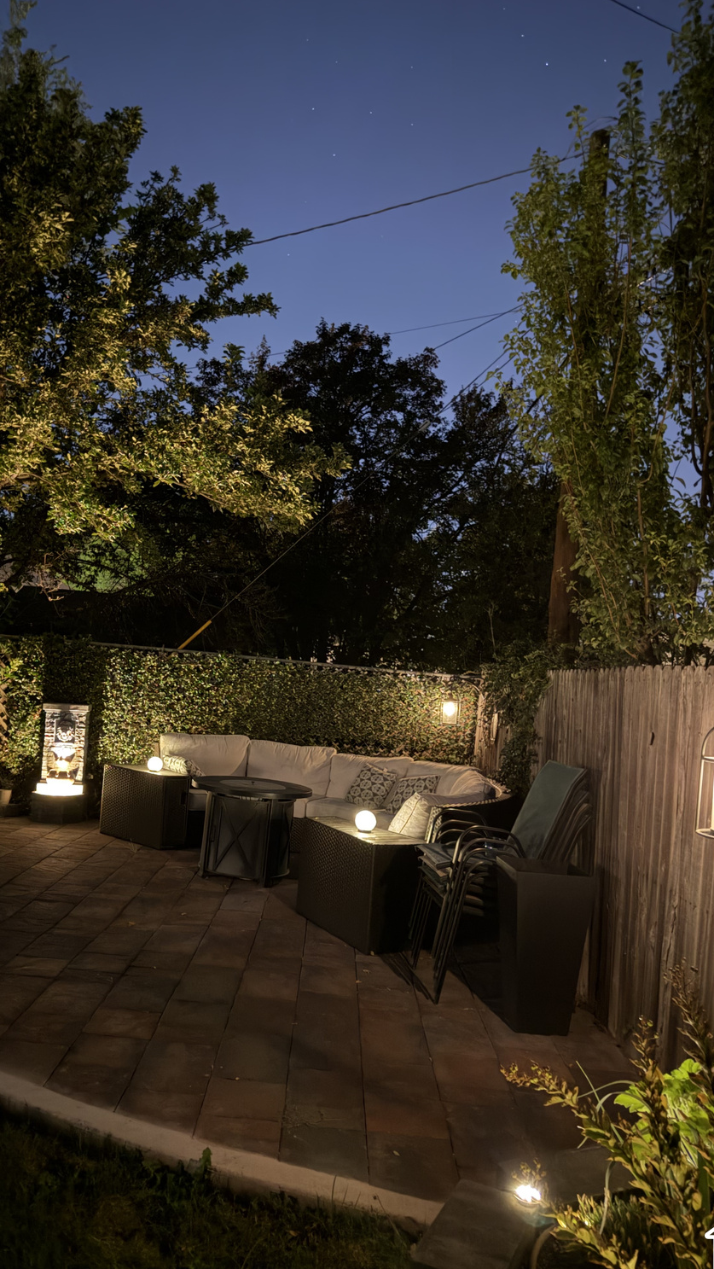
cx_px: 293
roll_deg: -5.0
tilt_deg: +1.4
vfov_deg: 69.9
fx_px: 908
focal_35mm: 27
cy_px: 638
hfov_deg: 42.7
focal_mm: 6.76
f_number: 1.78
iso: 4000
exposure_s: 1/2
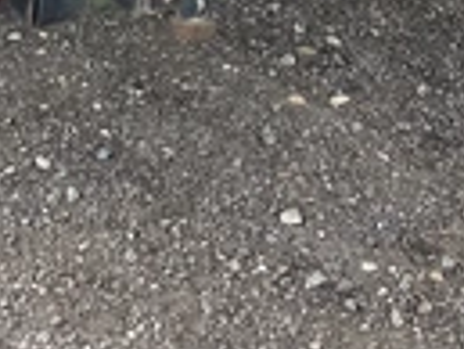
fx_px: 1208
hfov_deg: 21.7
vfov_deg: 15.5
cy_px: -126
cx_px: 255
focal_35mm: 90
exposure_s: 1/365
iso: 25
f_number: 1.8
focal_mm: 3
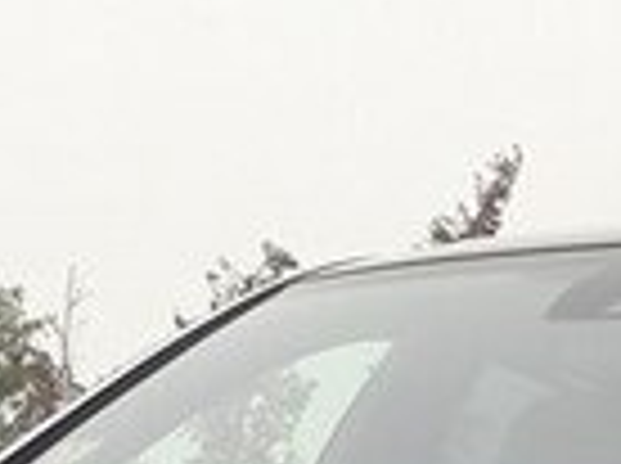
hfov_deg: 14.7
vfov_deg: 10.4
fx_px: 2400
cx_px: 400
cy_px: 827
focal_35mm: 134
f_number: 1.9
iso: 40
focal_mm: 3.7
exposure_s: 1/279
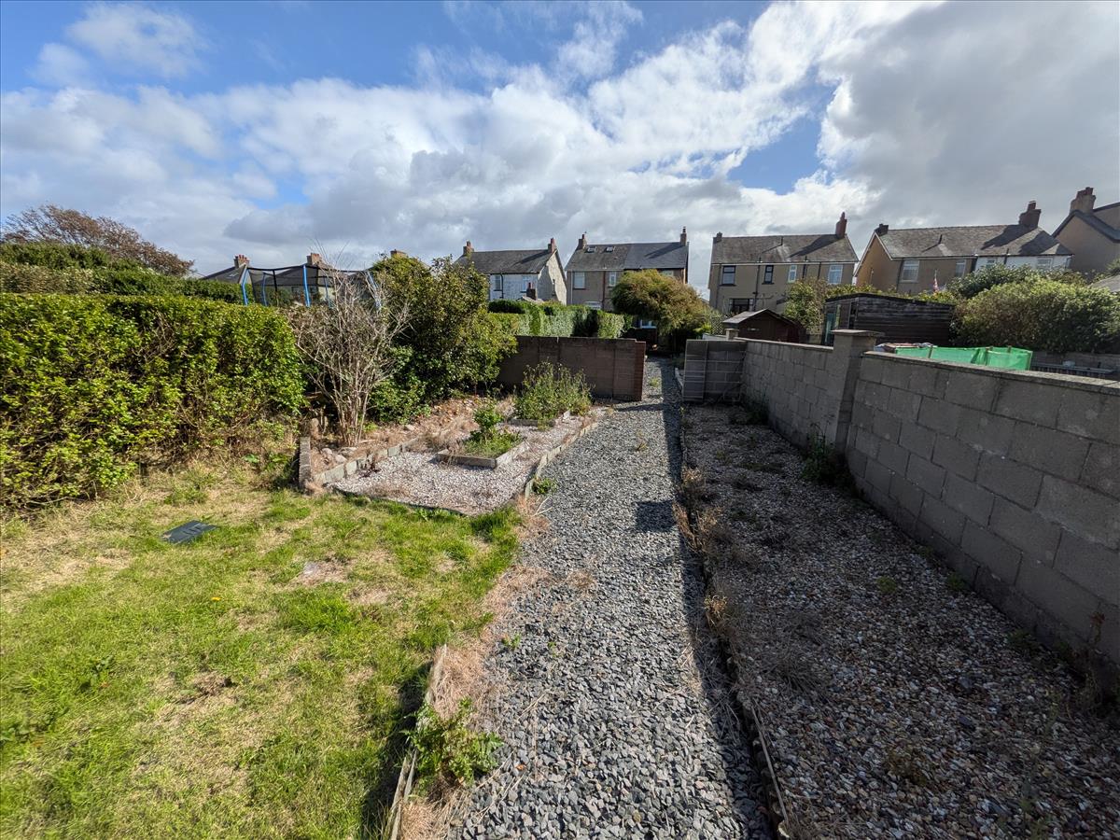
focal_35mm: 14
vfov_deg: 85.7
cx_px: 560
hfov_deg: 102.1
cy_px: 420
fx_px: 453
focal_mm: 1.85
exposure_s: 1/2404
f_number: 2.2
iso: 50
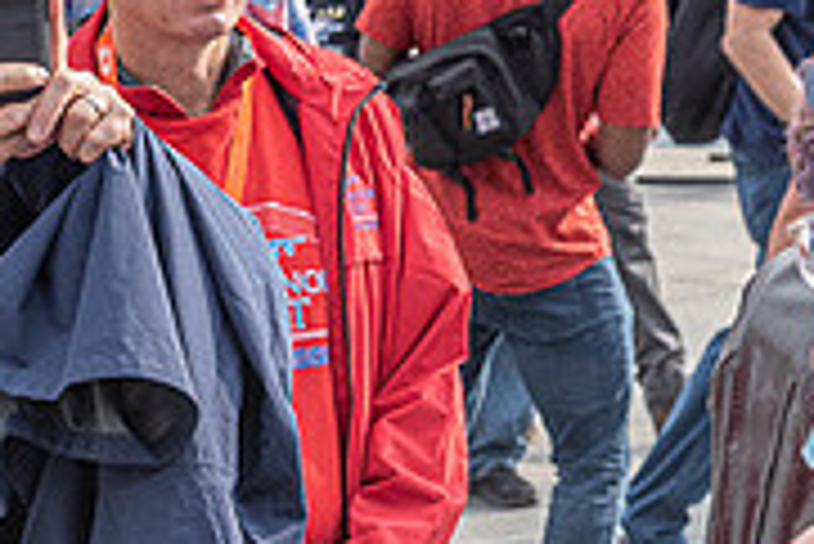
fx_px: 4775
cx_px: -175
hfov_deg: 9.6
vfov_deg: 6.5
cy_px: 34
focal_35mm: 211
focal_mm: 66
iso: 500
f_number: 7.1
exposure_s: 1/800
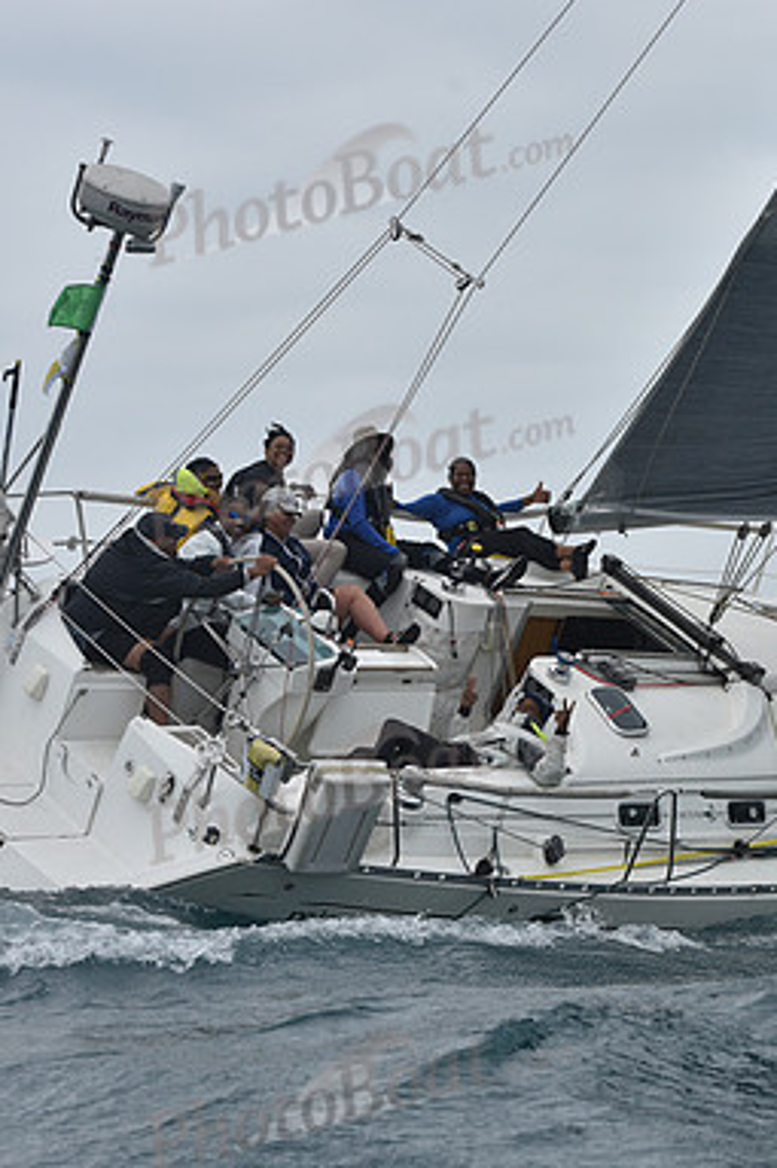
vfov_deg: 19.3
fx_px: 3435
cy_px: 584
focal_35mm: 106
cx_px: 734
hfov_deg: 12.8
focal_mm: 70
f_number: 6.3
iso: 250
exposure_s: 1/800
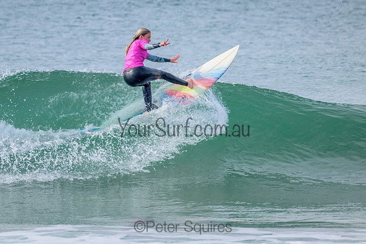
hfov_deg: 2.1
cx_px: 149
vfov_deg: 1.4
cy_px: 98
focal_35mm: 964
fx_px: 9806
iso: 900
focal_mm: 800
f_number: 11
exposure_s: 1/800
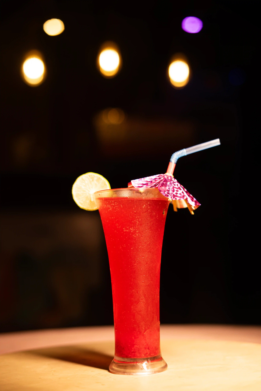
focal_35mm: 50
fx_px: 544
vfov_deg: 39.6
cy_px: 196
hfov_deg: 27.0
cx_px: 130
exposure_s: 1/160
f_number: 2.5
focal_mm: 50
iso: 320
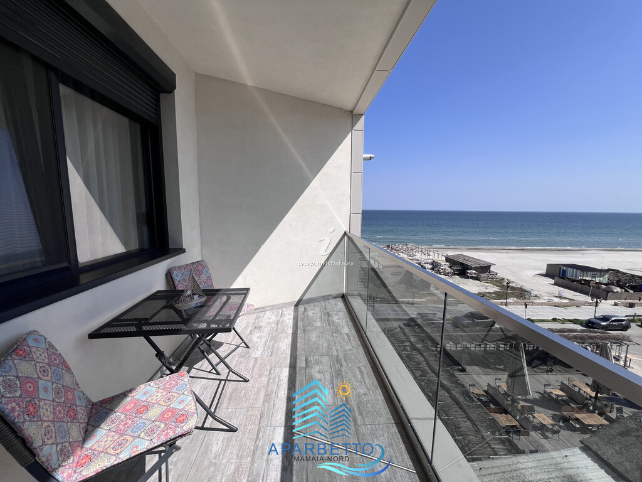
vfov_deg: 89.9
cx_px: 321
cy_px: 241
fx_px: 241
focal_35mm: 13
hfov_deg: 106.2
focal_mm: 1.57
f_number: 1.8
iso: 32
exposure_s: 1/3311
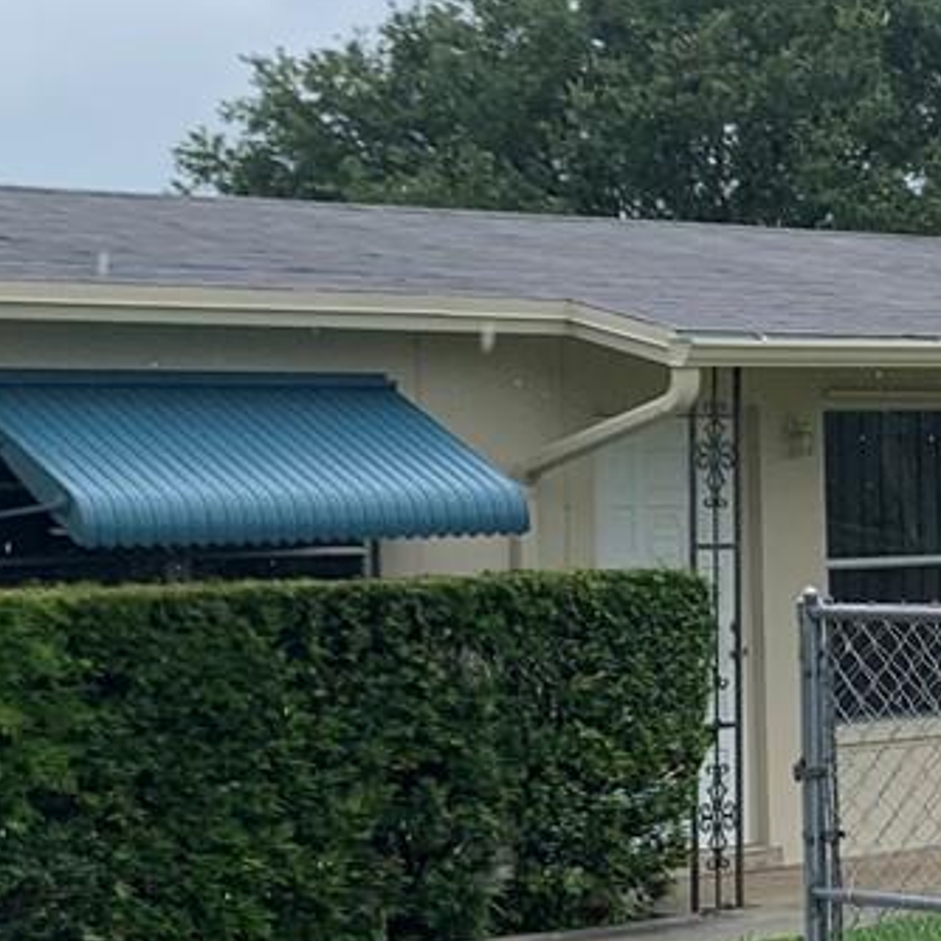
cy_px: 637
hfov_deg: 15.5
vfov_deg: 15.8
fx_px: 3383
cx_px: 969
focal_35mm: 110
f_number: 1.8
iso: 25
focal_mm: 4.25
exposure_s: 1/1779
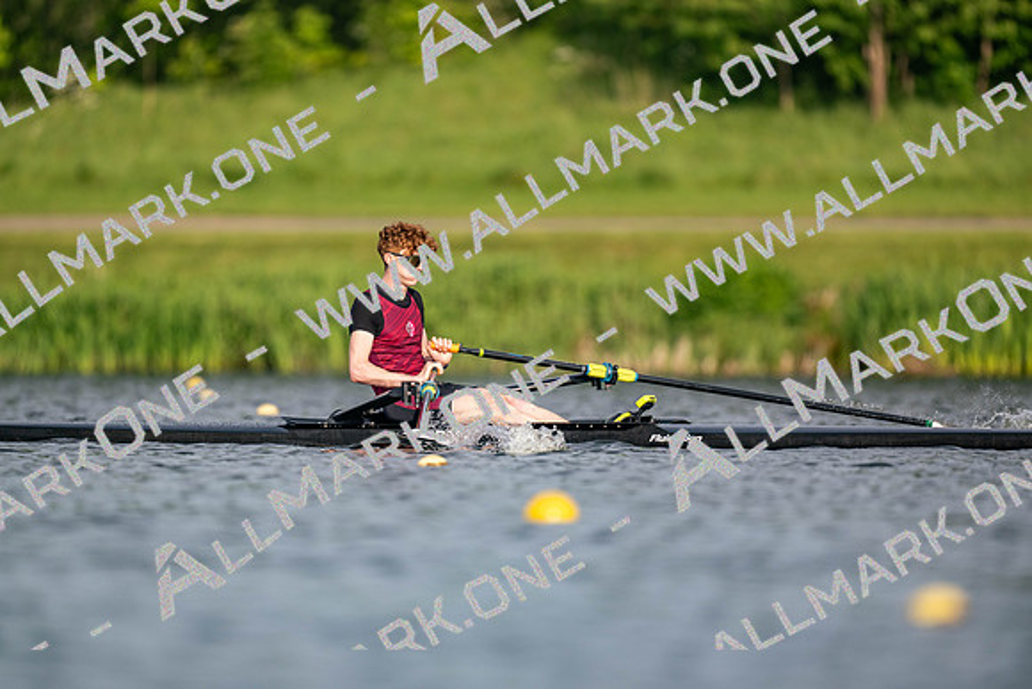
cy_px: 344
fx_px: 17203
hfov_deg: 3.4
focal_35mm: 600
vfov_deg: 2.3
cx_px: 516
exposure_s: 1/2500
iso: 320
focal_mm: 600
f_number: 4
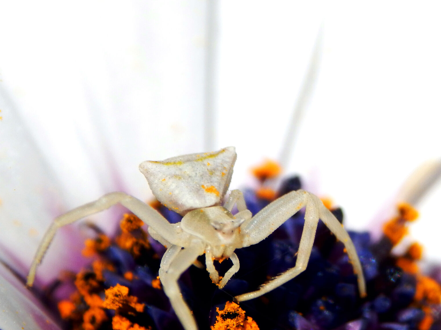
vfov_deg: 4.5
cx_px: 282
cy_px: 166
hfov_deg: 6.1
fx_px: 4165
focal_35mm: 327
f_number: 5.4
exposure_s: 1/1250
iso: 125
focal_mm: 37.1
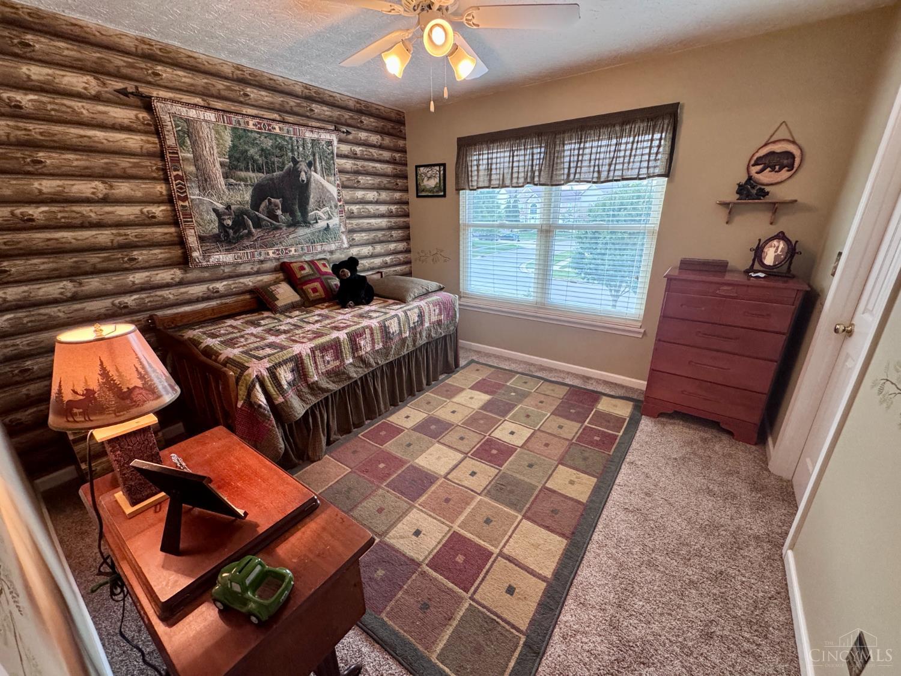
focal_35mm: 14
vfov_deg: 85.7
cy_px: 338
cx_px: 450
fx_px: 364
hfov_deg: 102.1
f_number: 2.2
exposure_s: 1/120
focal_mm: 2.22
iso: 320
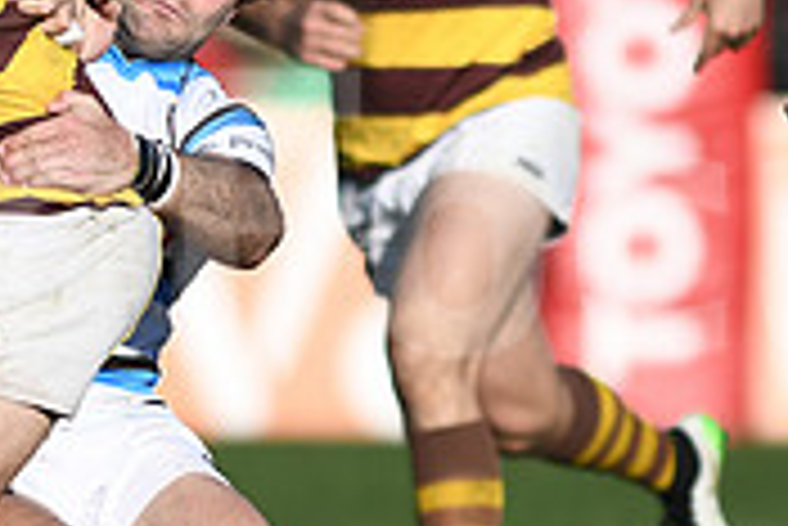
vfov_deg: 0.9
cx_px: -14
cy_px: 205
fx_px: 32662
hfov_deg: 1.4
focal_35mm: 1491
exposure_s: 1/5000
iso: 200
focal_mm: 300
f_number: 2.8
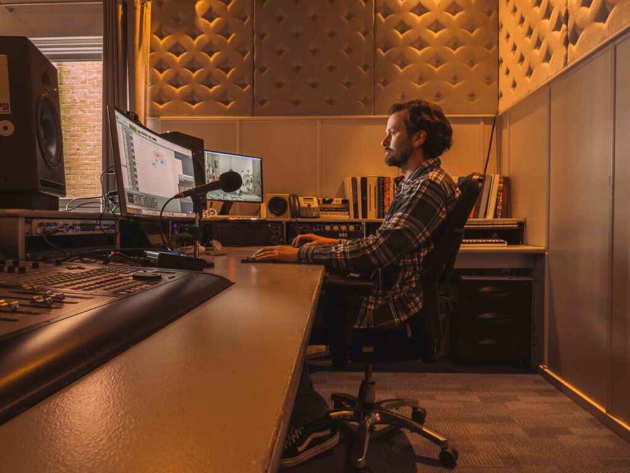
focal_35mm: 24
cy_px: 236
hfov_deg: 71.6
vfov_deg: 56.8
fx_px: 437
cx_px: 315
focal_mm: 10.9
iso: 200
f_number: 6.3
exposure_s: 1/2
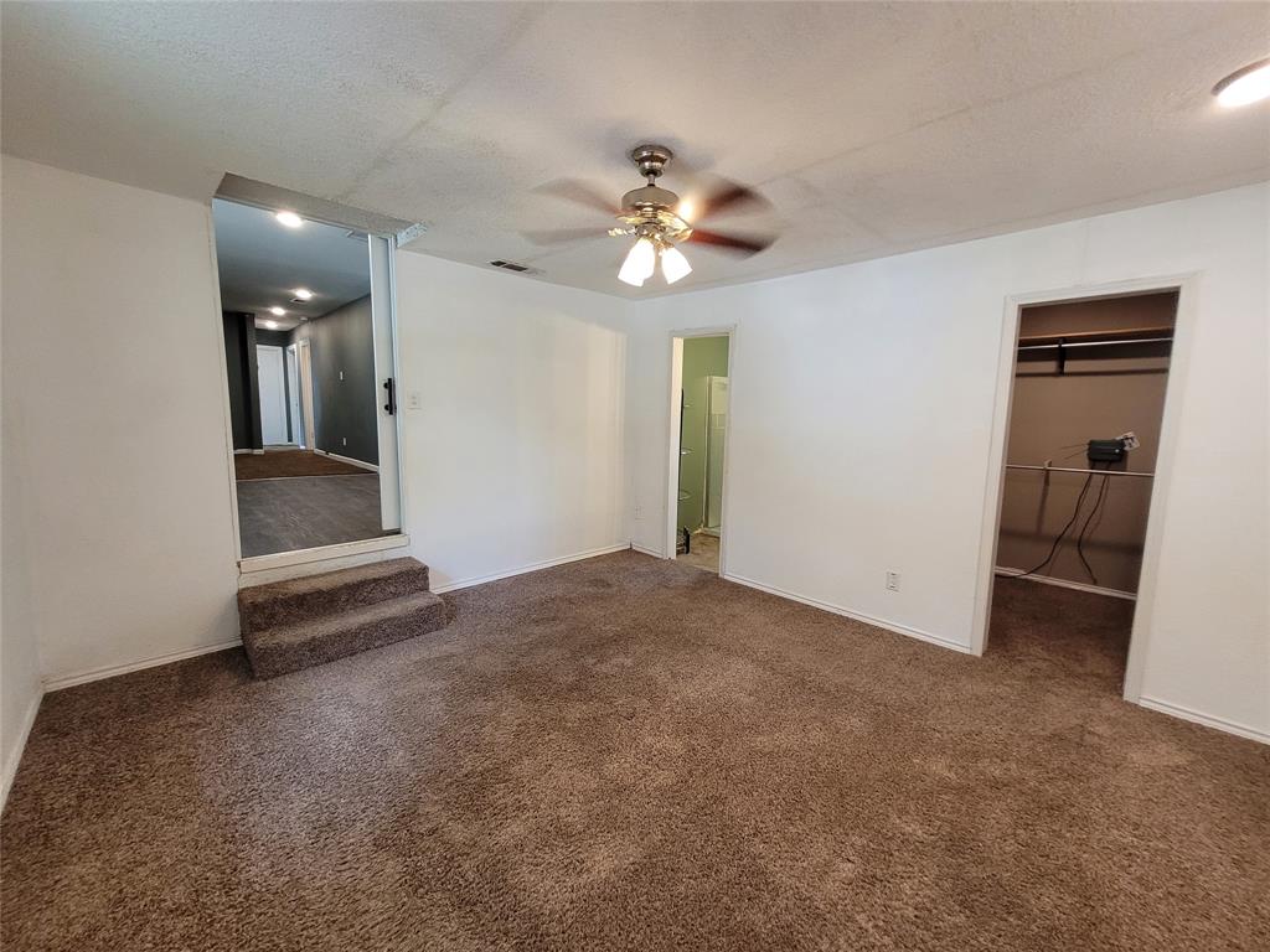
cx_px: 635
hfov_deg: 106.2
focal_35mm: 13
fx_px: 477
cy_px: 476
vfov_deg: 89.9
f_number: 2.2
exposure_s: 1/60
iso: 250
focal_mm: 1.74
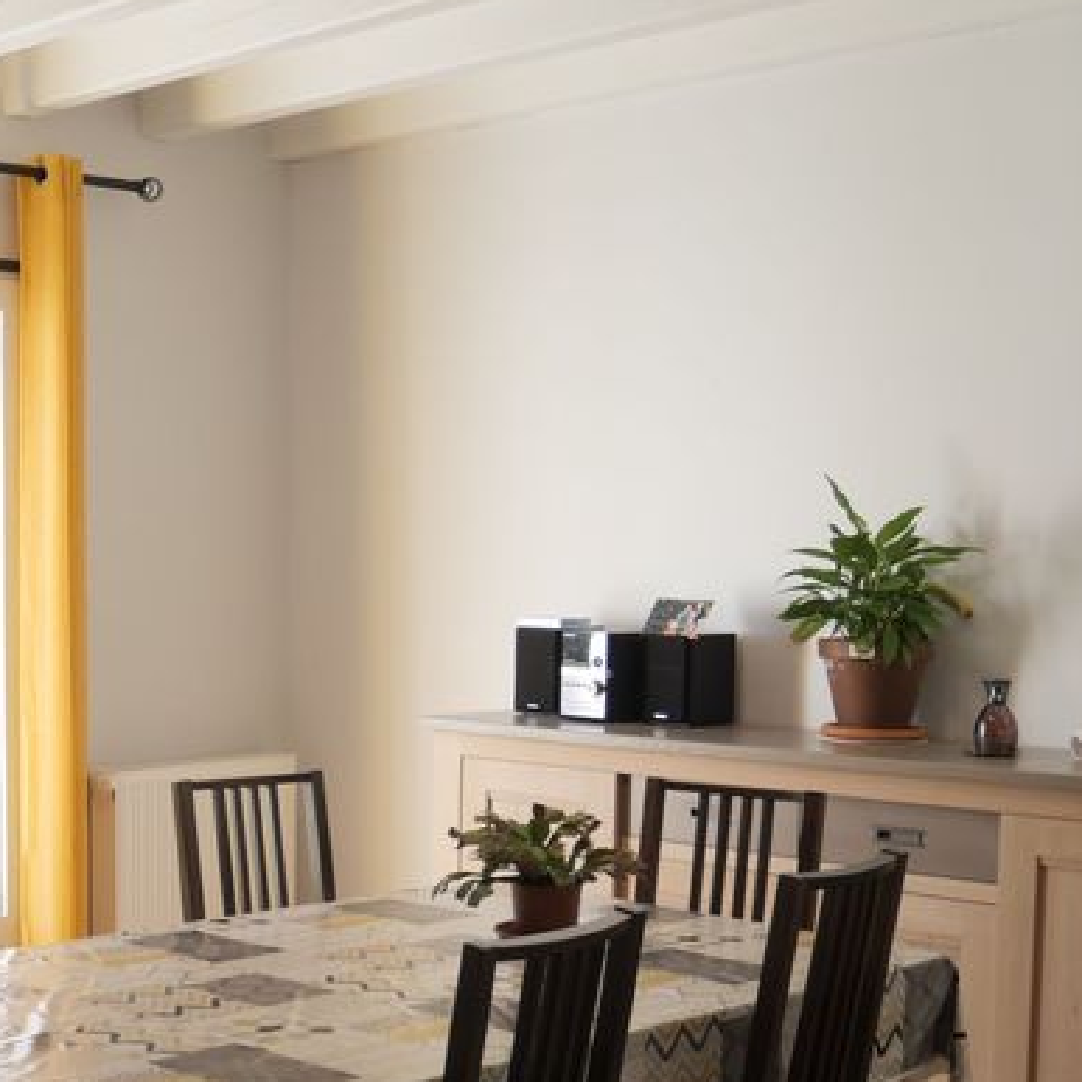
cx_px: 87
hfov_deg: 29.7
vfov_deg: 30.9
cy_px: 712
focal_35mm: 55
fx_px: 1945
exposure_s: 1/60
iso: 250
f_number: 3.5
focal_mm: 12
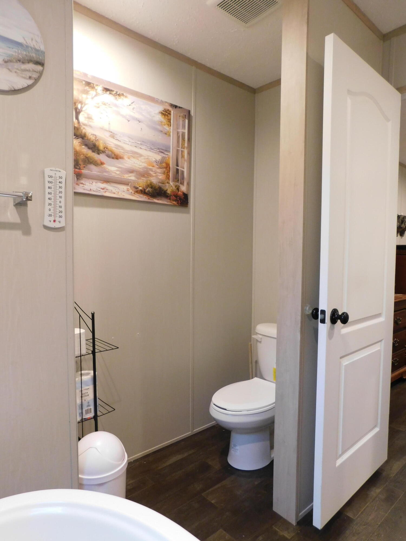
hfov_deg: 58.9
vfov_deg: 73.9
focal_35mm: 23
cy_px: 270
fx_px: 360
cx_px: 203
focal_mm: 4
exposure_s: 1/30
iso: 250
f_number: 3
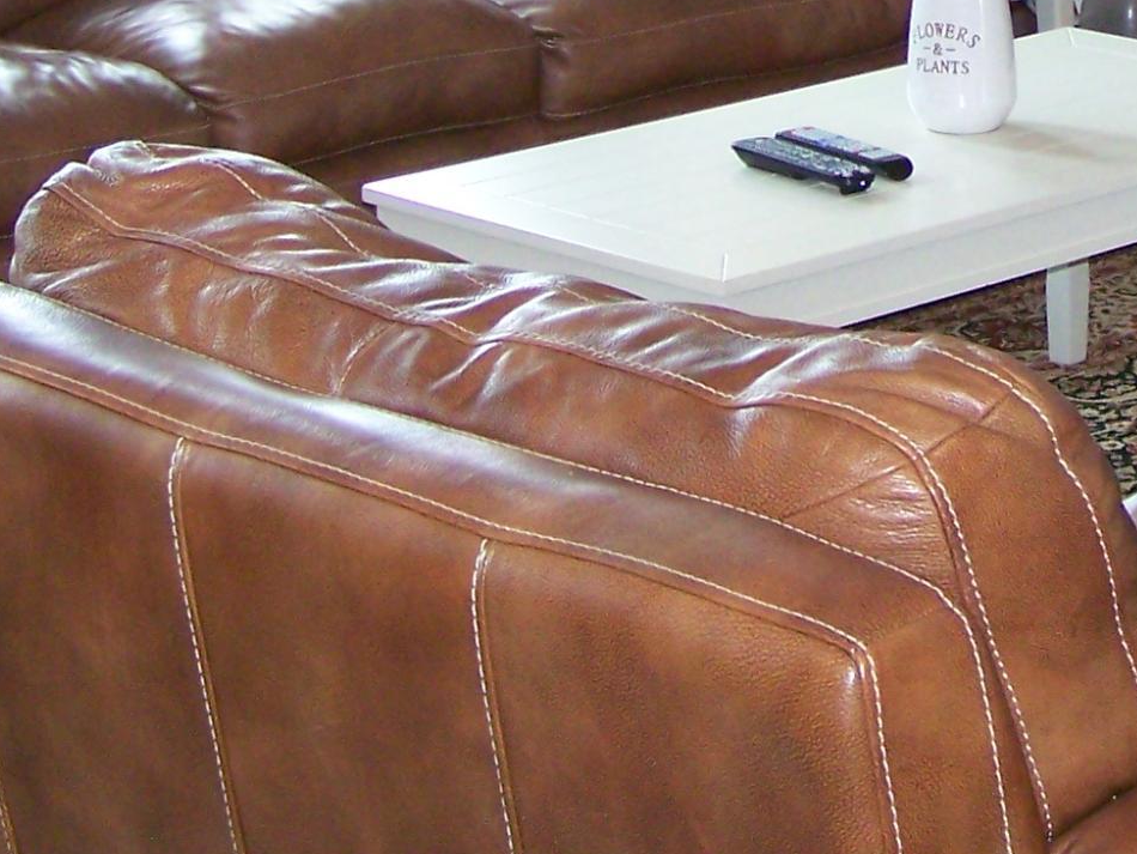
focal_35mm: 120
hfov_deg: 16.1
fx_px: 3943
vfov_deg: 12.0
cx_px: 1102
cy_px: -262
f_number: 2.8
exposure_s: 1/40
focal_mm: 6.3
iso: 160
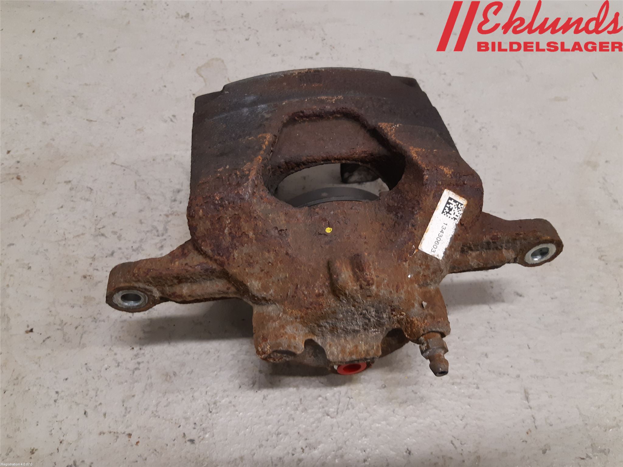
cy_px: 234
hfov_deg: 67.3
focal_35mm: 26
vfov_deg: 53.1
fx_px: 468
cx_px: 312
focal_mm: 3.93
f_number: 1.7
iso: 160
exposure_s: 1/50
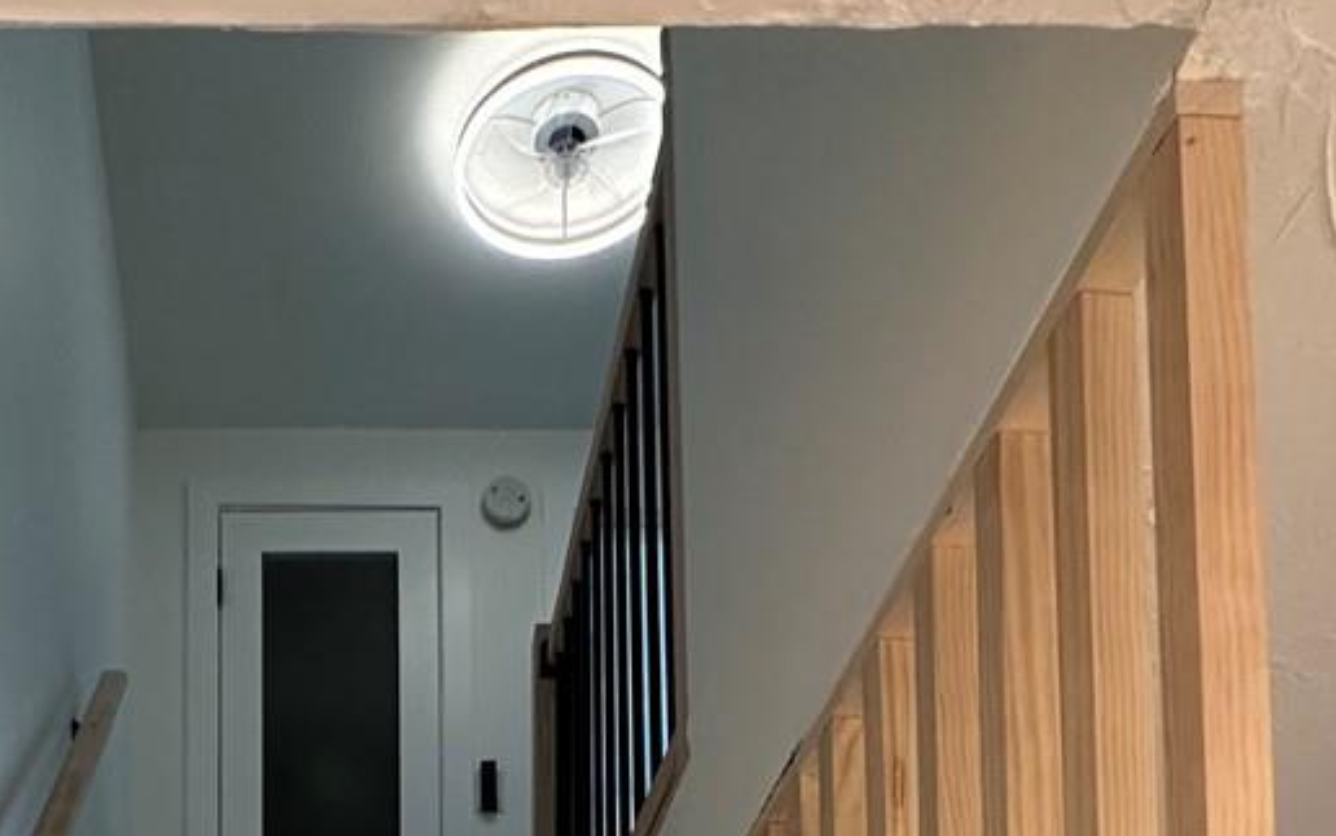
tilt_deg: +5.0
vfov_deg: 20.0
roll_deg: -0.3
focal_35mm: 46
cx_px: 303
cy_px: 1522
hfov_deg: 41.9
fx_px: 1676
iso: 200
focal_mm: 2.22
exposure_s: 1/60
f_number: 2.2
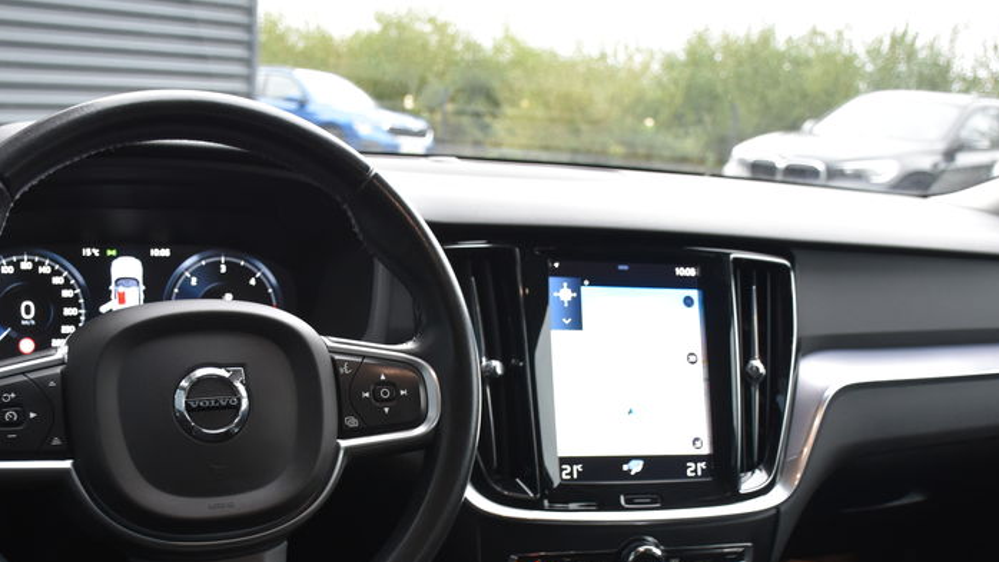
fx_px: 1192
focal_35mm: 45
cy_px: 397
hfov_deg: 45.4
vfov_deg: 26.3
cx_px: 475
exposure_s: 1/60
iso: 900
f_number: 3.5
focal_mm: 20
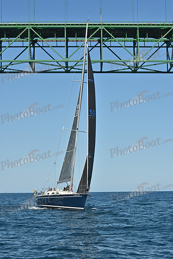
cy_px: 130
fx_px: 648
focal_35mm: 90
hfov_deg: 15.2
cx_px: 86
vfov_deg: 22.6
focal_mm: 90
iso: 320
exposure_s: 1/1000
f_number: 11
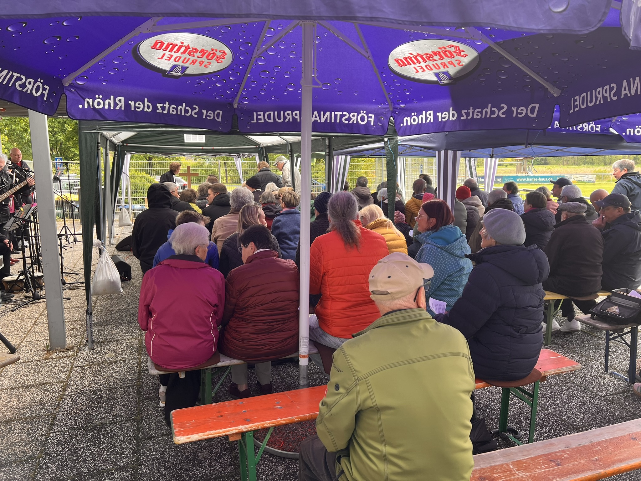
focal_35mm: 26
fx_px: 481
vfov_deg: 53.1
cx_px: 320
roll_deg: +1.7
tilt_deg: -9.2
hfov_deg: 67.3
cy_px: 240
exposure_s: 1/134
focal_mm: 5.7
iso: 32
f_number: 1.5
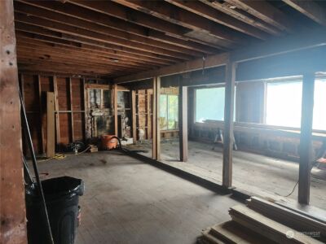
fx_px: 217
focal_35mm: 23
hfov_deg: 73.9
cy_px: 122
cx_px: 163
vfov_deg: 58.9
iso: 320
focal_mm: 6.4
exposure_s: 1/120
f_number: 1.8
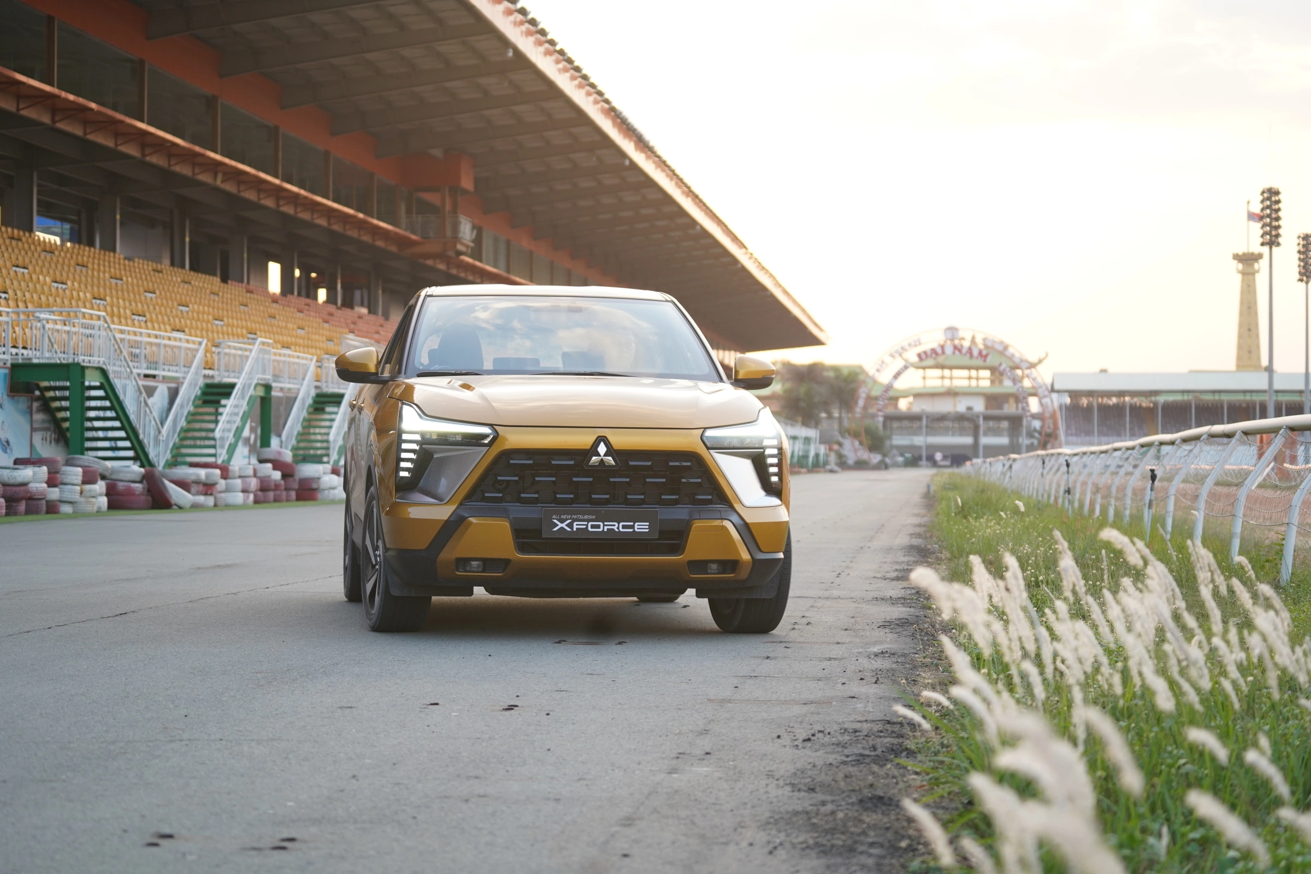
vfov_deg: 18.2
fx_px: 2731
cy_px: 437
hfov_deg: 27.0
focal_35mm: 75
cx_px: 656
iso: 500
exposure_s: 1/250
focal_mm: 75
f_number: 4
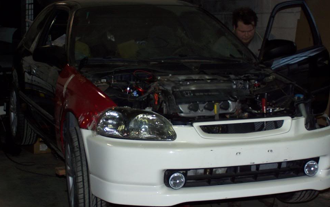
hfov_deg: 24.6
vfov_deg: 15.5
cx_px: 172
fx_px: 756
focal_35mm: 84
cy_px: 120
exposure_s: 1/60
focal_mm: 12.4
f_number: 3.2
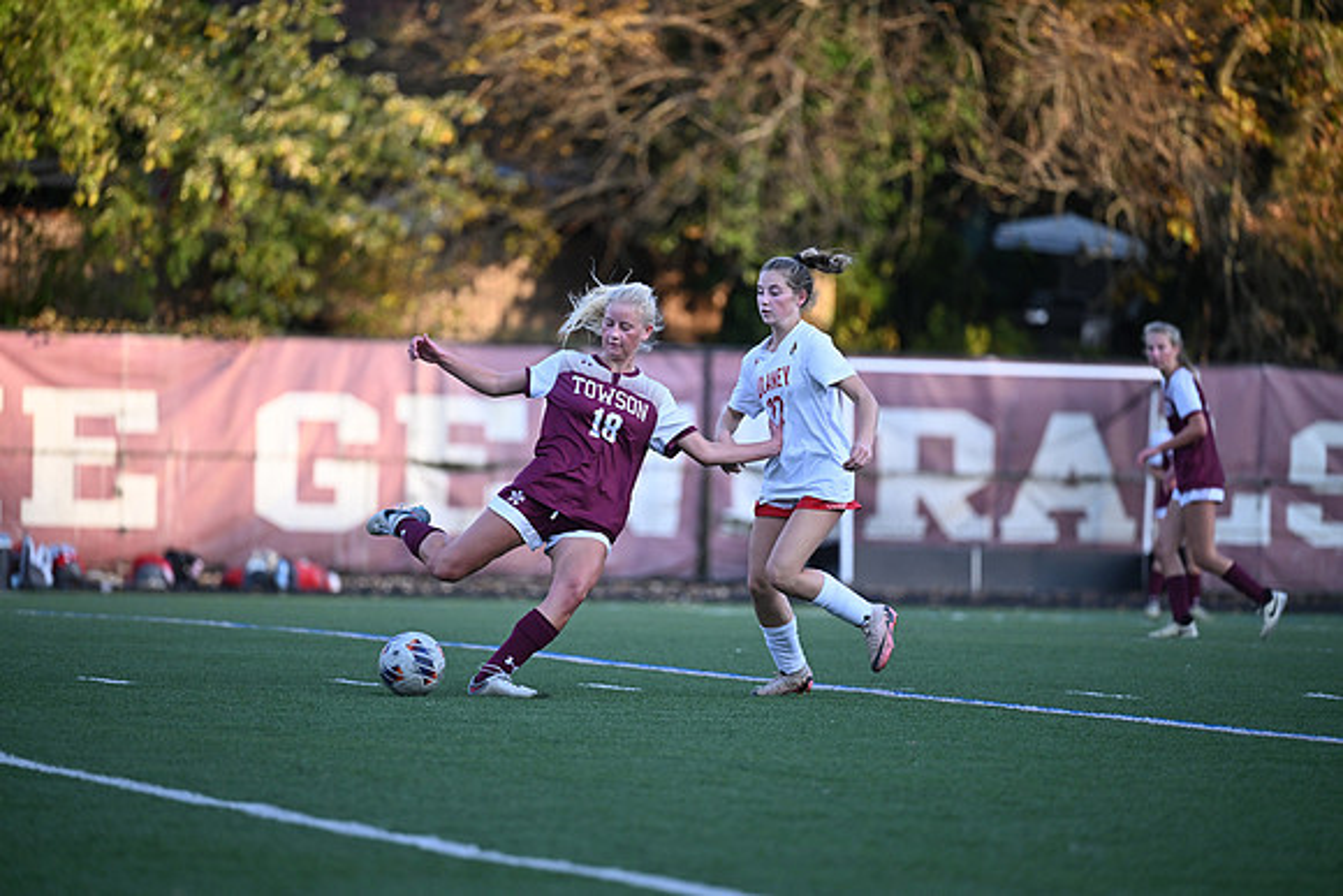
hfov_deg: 10.3
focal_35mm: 200
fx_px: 7463
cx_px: 672
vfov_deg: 6.9
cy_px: 448
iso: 1250
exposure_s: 1/2500
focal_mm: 200
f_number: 2.8
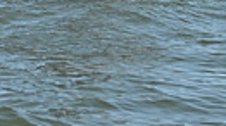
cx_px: 146
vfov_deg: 2.0
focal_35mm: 605
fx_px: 3617
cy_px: -359
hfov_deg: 3.6
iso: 320
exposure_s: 1/1600
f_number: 7.1
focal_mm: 130
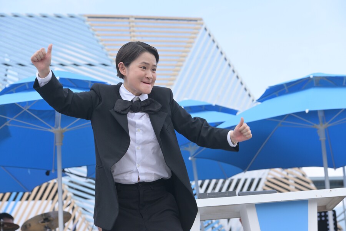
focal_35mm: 105
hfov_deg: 19.5
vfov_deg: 13.0
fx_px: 1009
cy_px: 116
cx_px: 173
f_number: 4.5
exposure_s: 1/640
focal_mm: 105
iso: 400
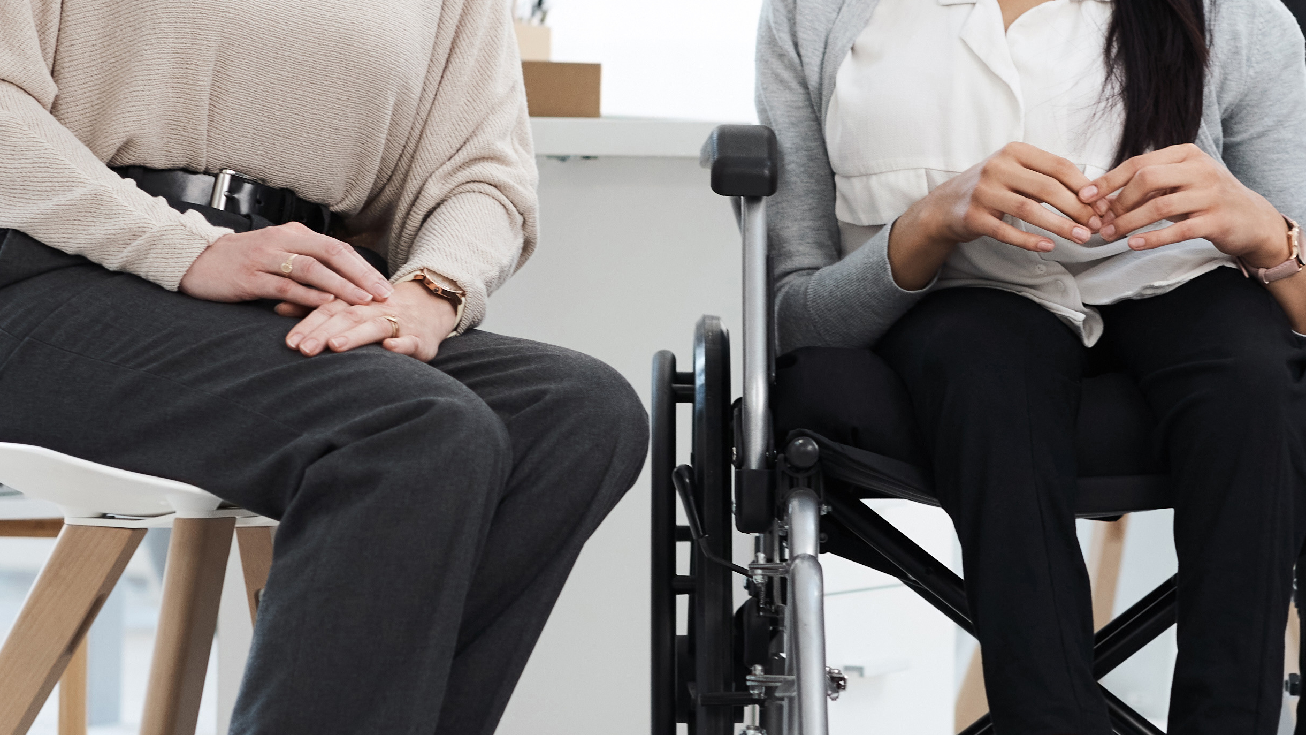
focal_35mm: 158
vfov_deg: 7.7
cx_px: 832
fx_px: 5471
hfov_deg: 13.6
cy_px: 155
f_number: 2.2
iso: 250
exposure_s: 1/200
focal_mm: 50
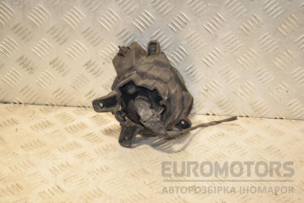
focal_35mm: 75
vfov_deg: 18.2
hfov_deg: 27.0
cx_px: 152
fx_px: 633
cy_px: 102
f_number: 6.3
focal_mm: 50
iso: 800
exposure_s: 1/200
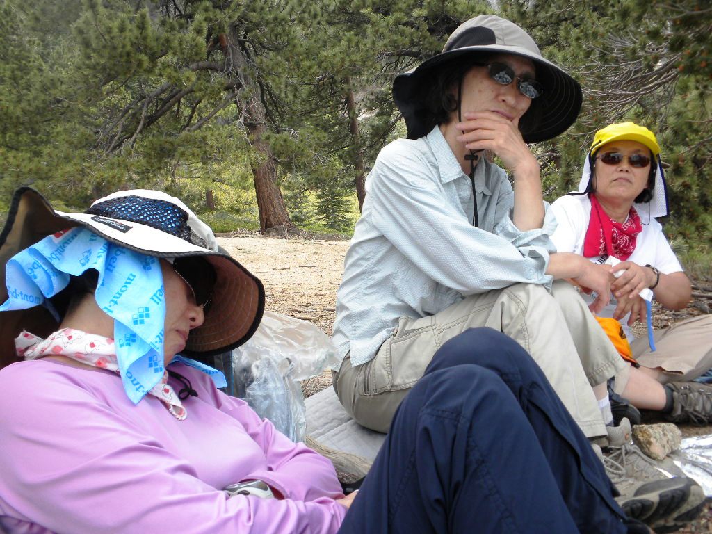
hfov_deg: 50.1
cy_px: 267
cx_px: 356
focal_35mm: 37
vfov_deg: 38.7
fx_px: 761
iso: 64
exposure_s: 1/198
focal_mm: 6.6
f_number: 3.5
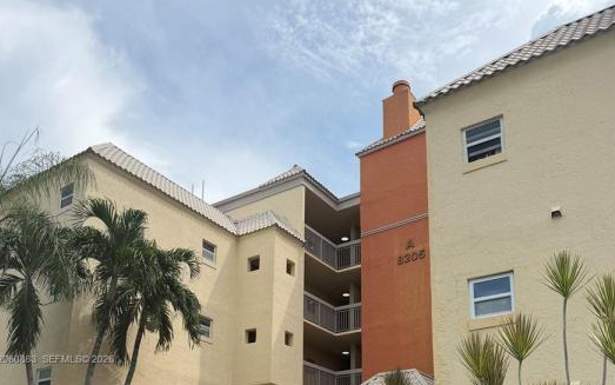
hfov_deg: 55.3
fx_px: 587
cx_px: 301
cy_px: 360
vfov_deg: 33.9
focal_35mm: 35
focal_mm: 6.76
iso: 80
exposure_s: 1/6173
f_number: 1.78
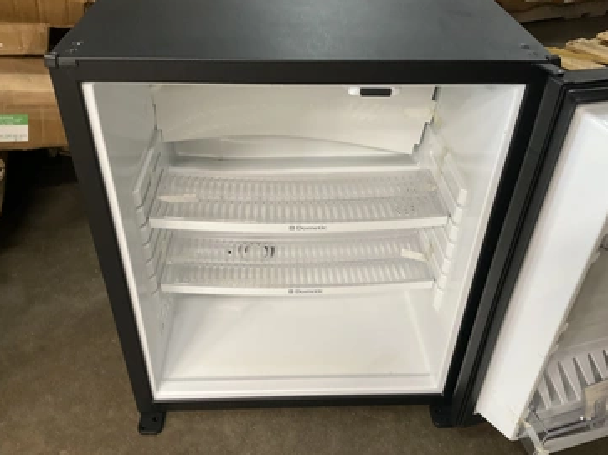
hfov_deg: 56.8
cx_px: 303
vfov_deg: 44.1
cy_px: 214
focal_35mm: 32
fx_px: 562
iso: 200
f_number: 1.8
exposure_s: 1/60
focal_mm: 3
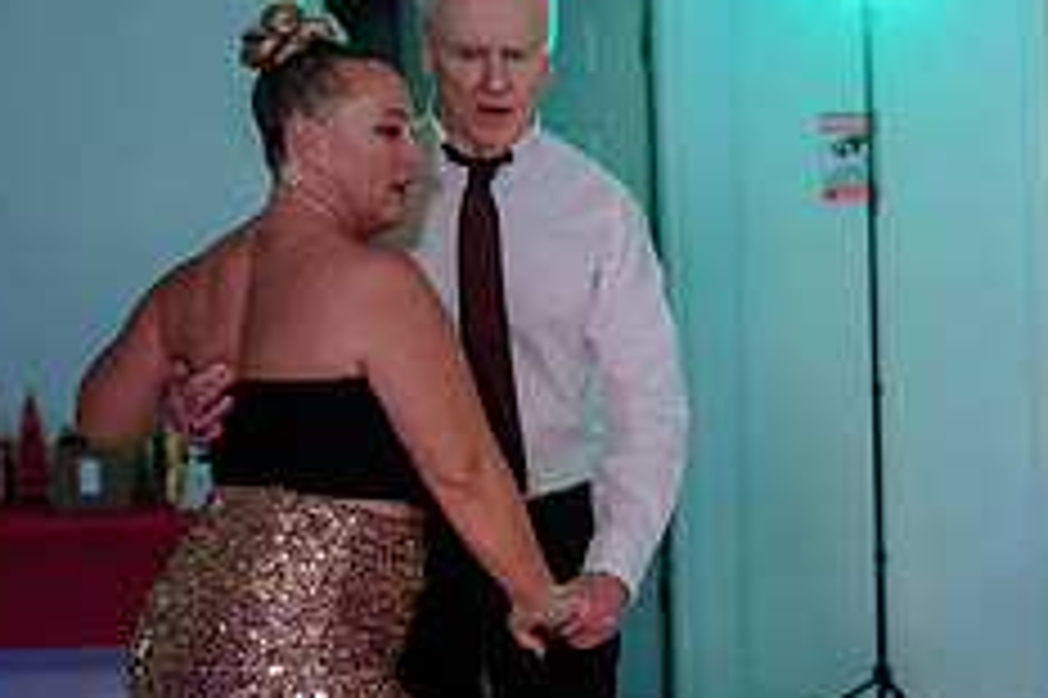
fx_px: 3491
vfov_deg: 11.3
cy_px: 689
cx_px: 1287
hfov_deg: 16.3
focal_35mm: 120
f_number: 2.8
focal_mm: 40
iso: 500
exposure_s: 1/200
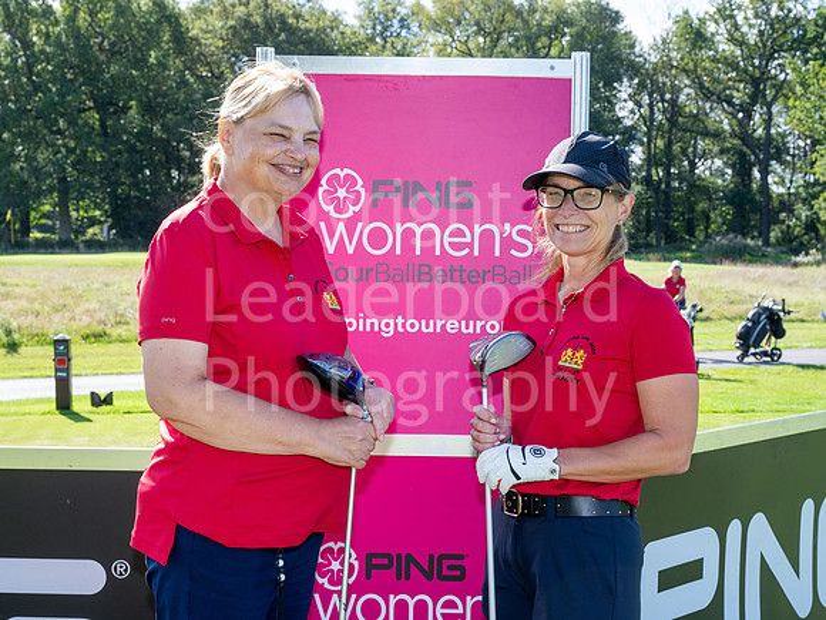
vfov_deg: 26.0
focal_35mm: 56
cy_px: 310
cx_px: 413
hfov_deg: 34.2
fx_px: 1342
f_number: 10
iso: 250
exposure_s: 1/125
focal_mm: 52
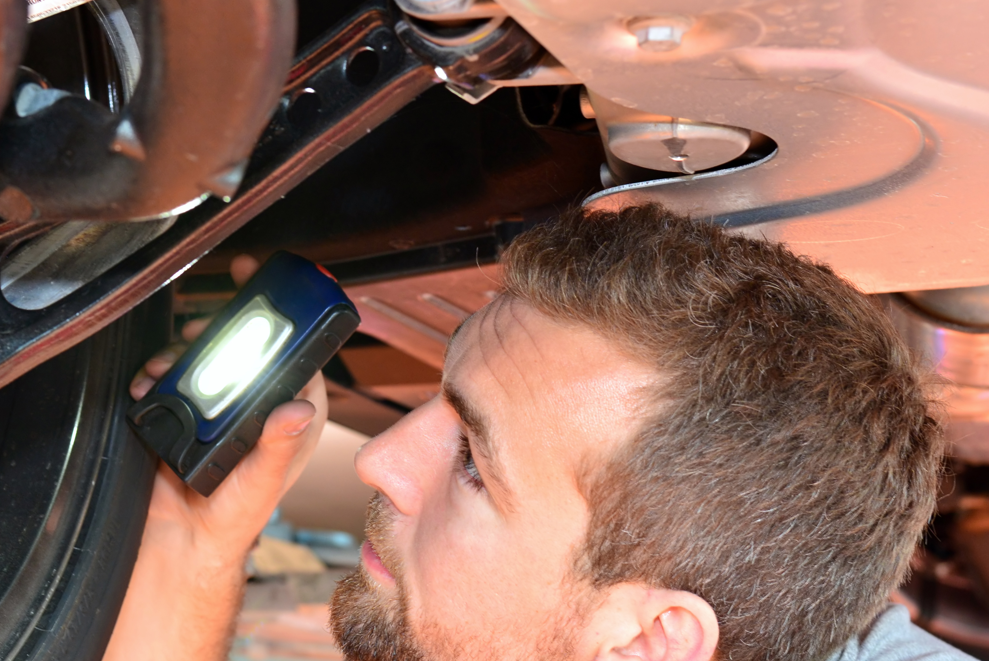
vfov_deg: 15.5
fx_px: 2418
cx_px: 252
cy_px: 496
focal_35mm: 88
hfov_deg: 22.9
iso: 800
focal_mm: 50
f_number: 5.6
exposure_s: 1/60
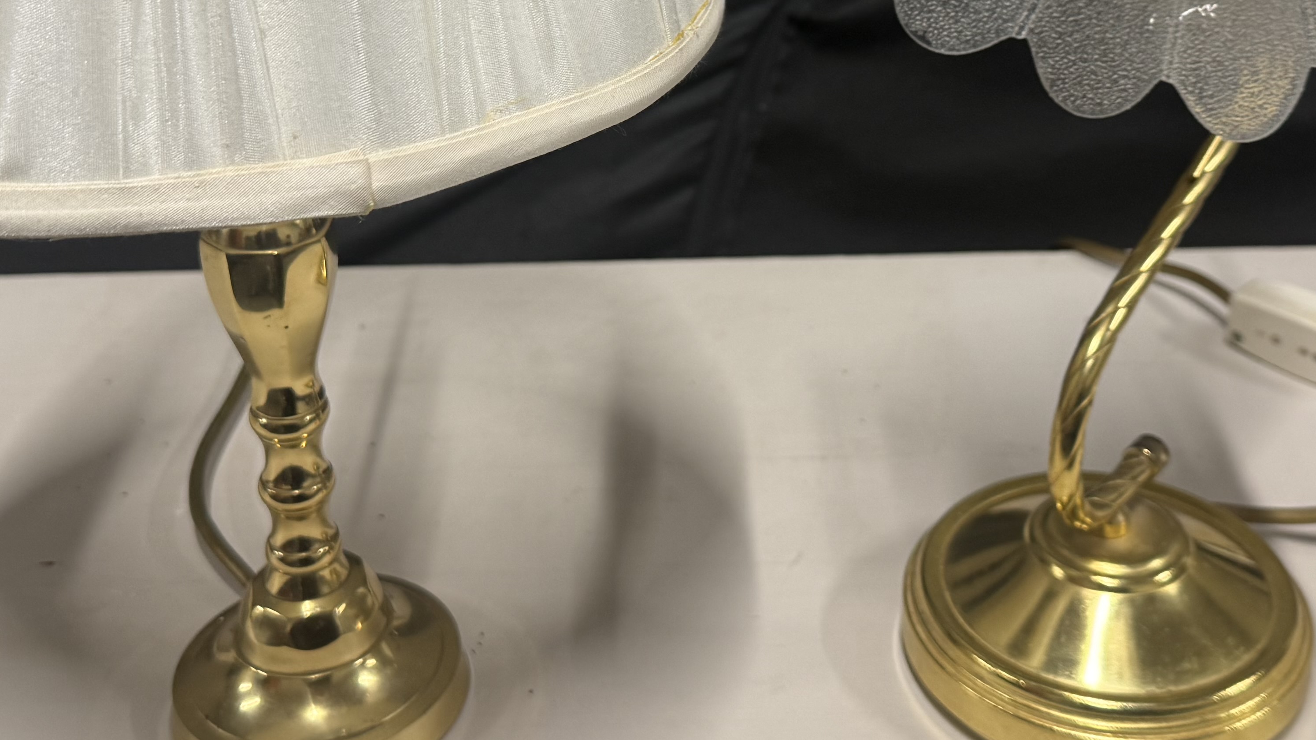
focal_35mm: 50
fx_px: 1745
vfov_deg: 23.5
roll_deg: -1.6
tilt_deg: -25.2
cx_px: 705
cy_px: 123
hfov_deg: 41.3
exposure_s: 1/50
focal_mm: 6.76
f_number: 1.78
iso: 125
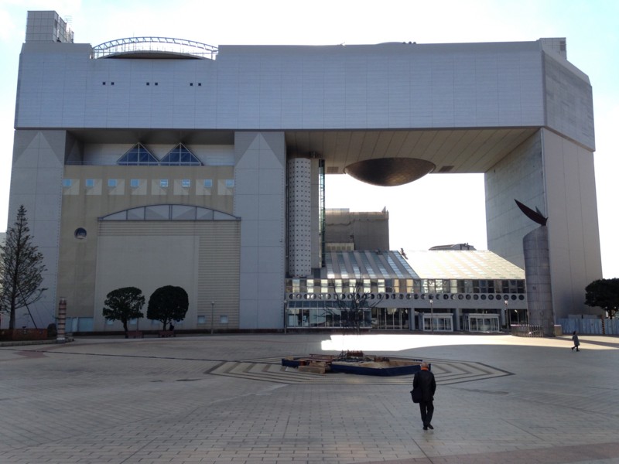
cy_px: 232
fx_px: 590
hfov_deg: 55.4
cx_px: 310
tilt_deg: +6.5
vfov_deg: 42.9
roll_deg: -0.3
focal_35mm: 33
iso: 50
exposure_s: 1/861
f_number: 2.4
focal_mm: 4.12
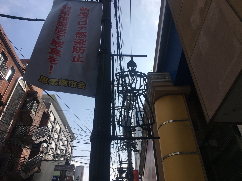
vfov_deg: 48.2
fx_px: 203
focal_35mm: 29
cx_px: 121
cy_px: 90
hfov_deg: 61.7
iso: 25
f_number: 2.2
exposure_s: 1/2079
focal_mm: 4.15
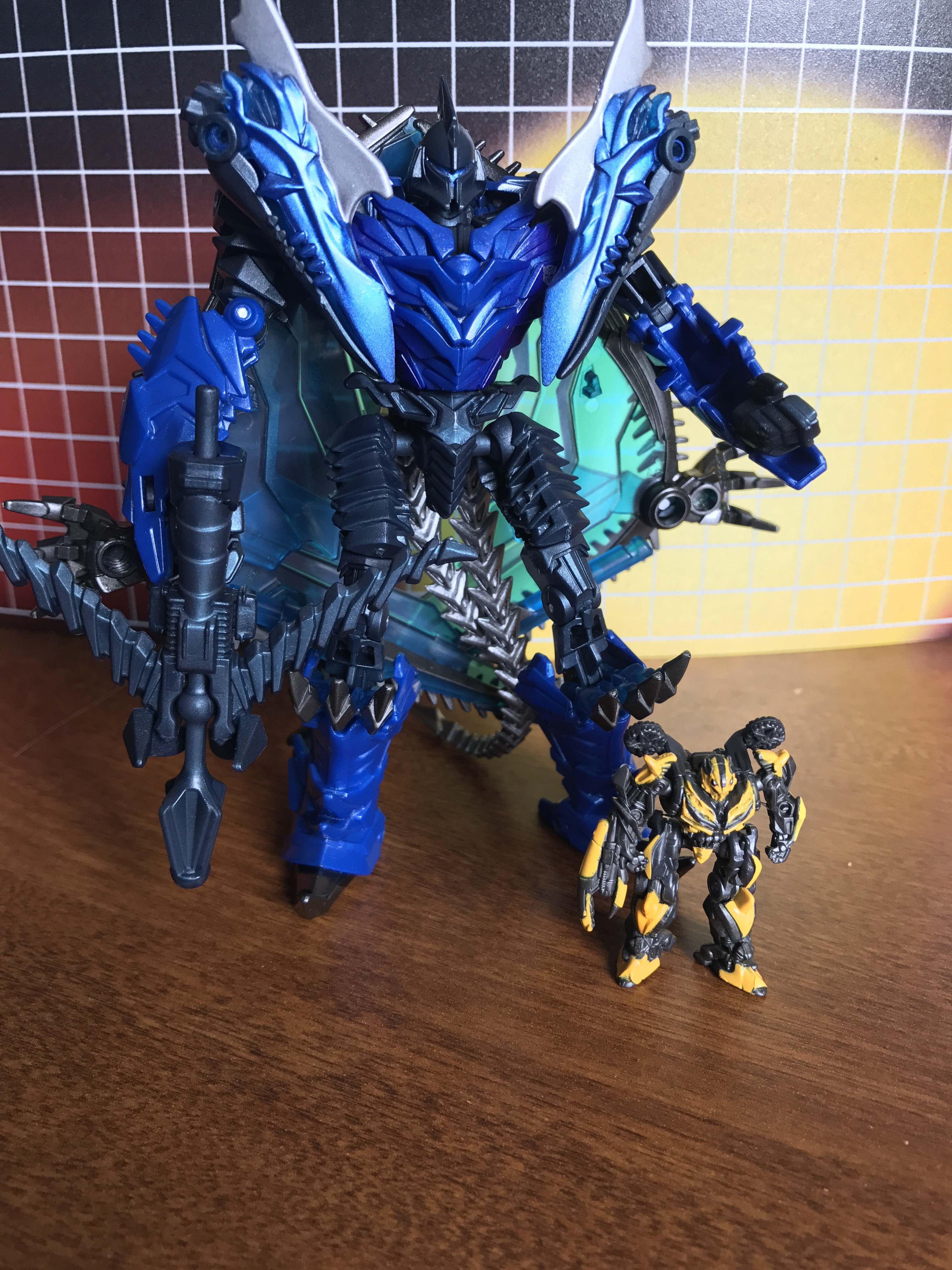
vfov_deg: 63.4
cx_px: 476
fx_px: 1027
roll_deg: +0.4
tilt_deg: -20.8
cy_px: 635
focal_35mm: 28
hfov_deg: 49.7
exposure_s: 1/60
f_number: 1.8
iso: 32
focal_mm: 3.99
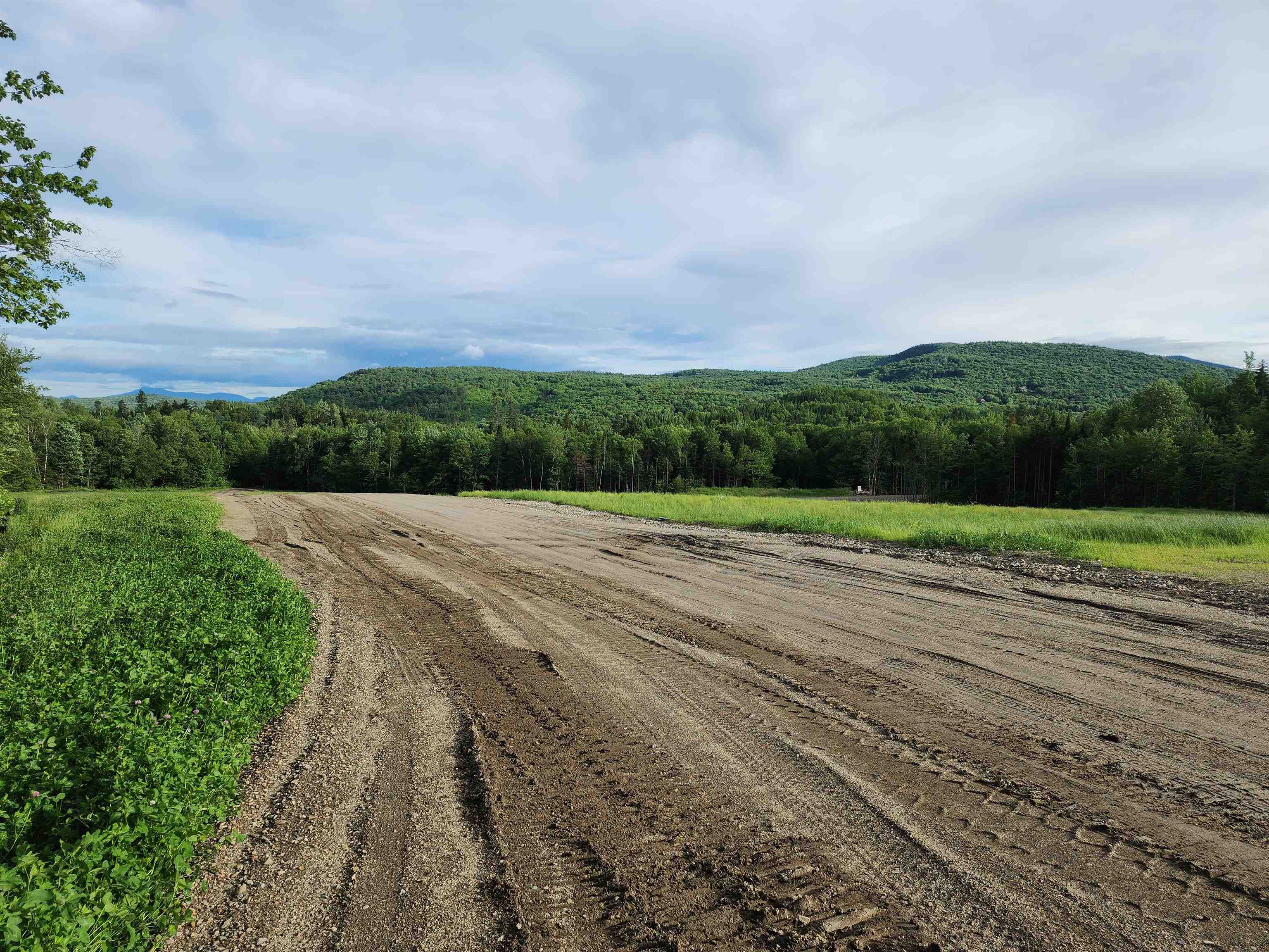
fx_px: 843
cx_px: 634
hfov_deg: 73.9
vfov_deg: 58.9
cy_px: 476
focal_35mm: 23
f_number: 1.8
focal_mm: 6.4
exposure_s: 1/740
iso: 12
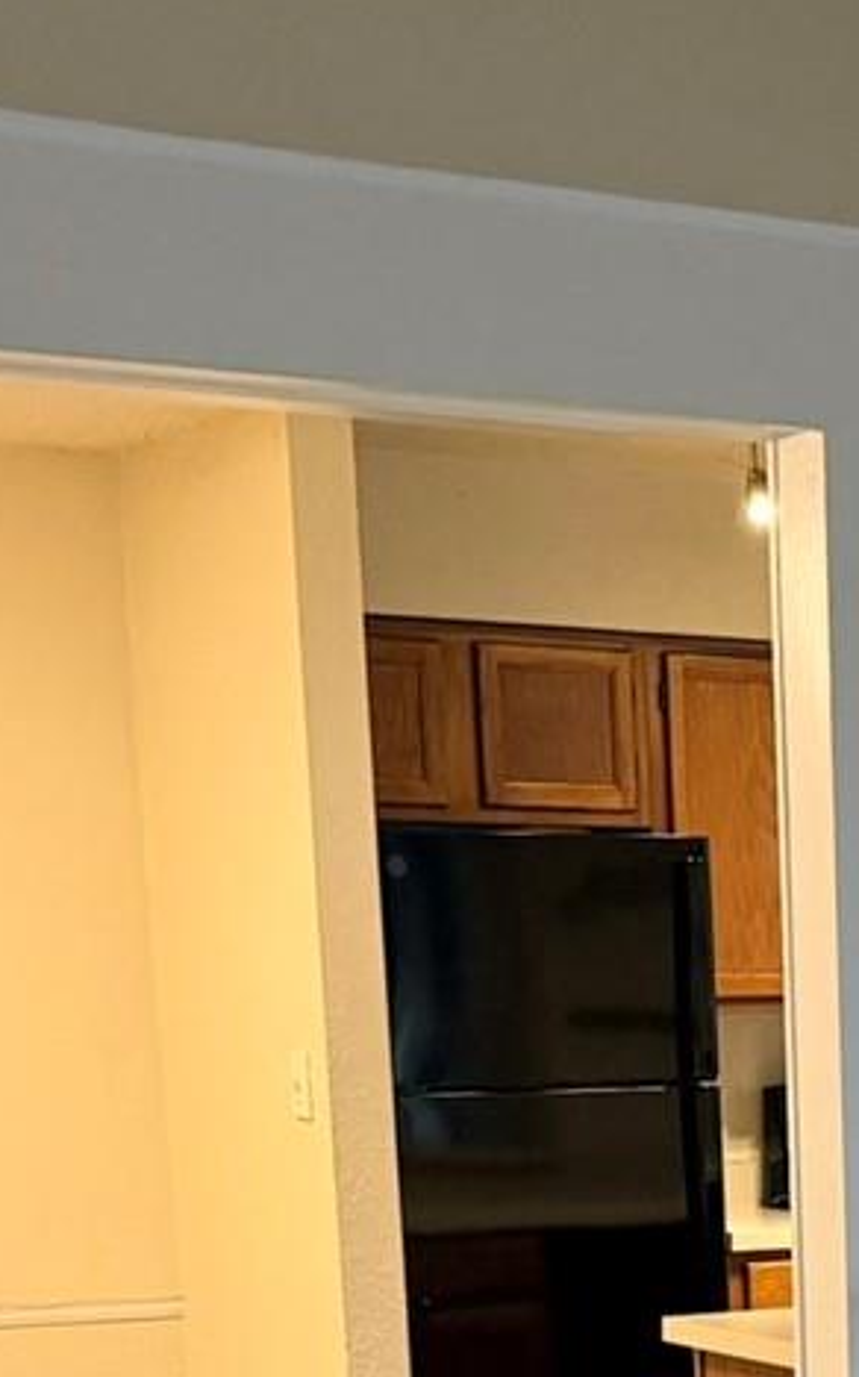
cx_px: 1156
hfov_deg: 14.3
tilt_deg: -11.3
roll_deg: +0.5
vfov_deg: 22.1
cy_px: 1639
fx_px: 3263
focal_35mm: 87
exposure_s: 1/120
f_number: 1.78
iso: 400
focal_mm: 6.76
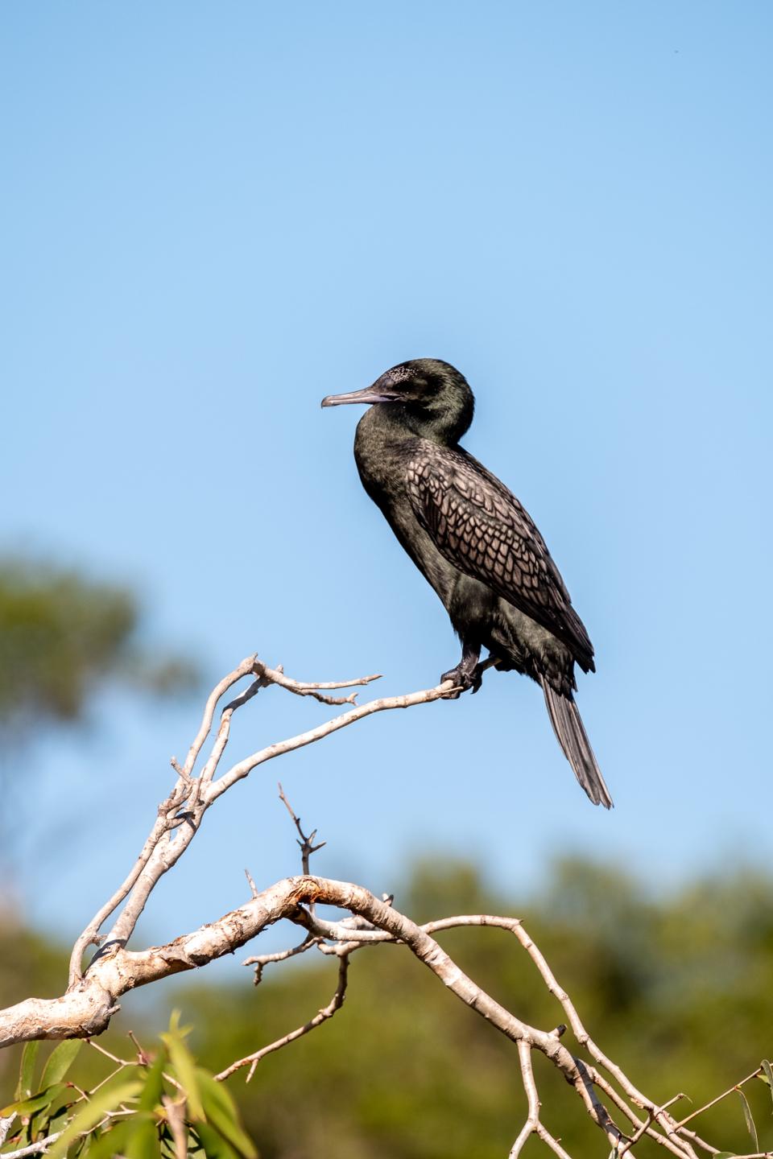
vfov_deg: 3.4
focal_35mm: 600
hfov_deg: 2.3
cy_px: 580
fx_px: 19323
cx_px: 386
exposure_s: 1/640
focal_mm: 400
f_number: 7.1
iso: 400
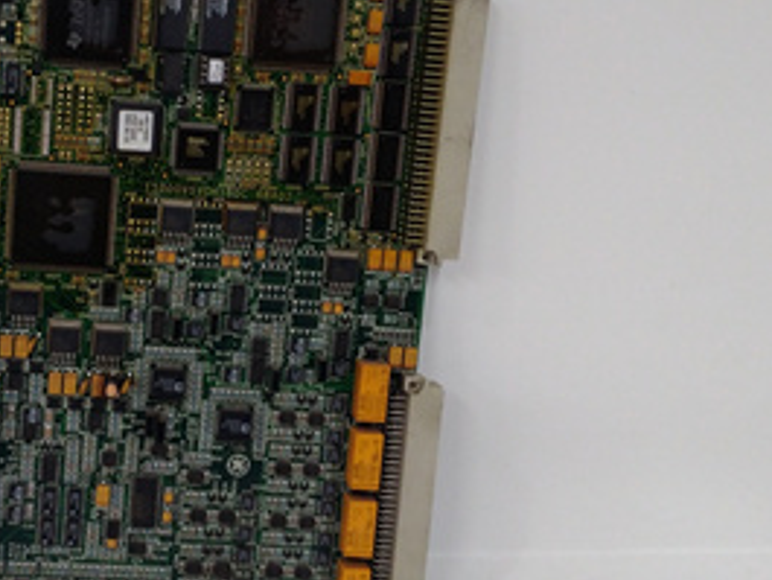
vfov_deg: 28.6
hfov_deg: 36.4
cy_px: 264
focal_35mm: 51
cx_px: 175
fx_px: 1138
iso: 269
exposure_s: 1/33
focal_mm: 3.79
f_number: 2
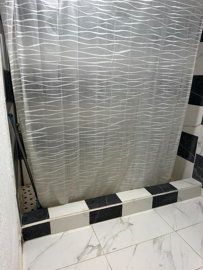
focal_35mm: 24
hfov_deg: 56.8
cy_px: 135
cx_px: 102
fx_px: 188
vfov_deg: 71.6
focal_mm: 6.76
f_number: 1.78
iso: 160
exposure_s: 1/60
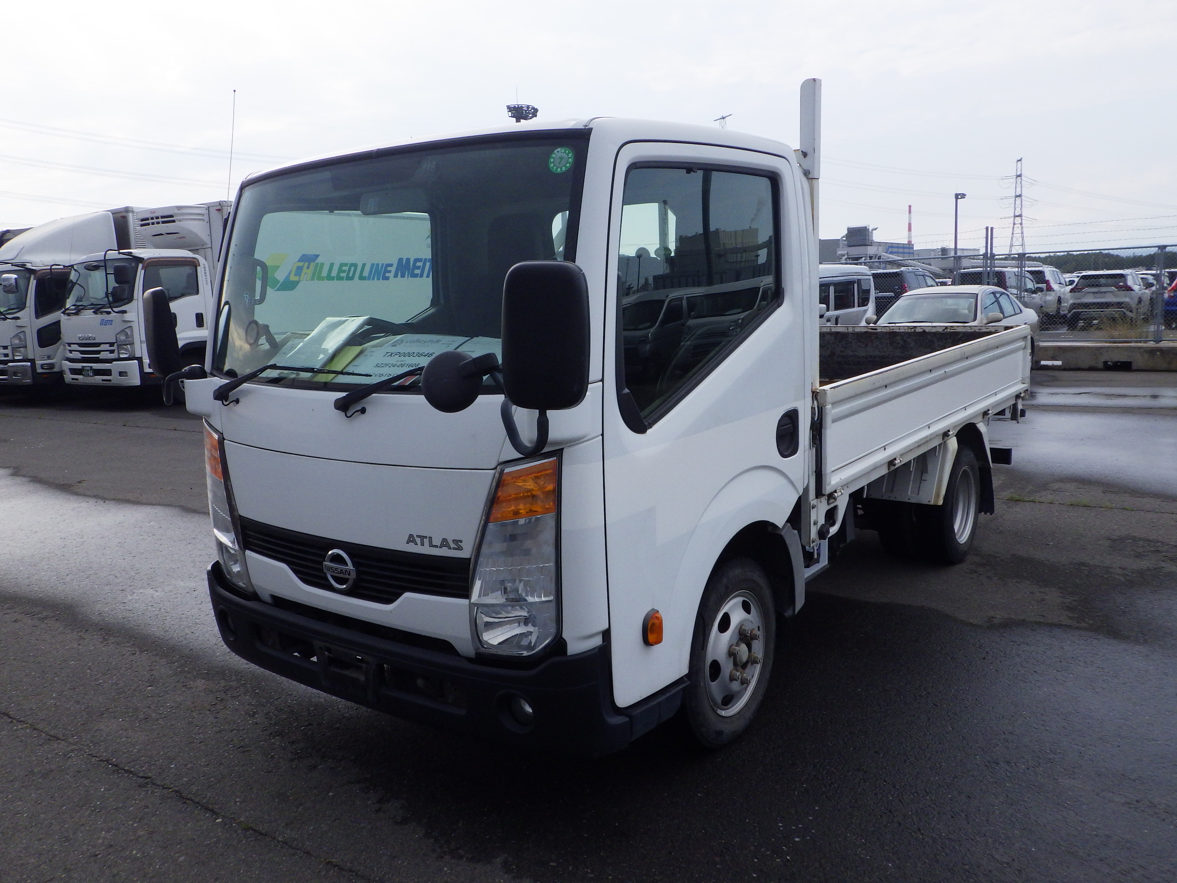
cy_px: 442
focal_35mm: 28
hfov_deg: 63.4
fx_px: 952
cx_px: 588
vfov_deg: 49.7
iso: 250
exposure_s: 1/800
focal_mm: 5
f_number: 4.2
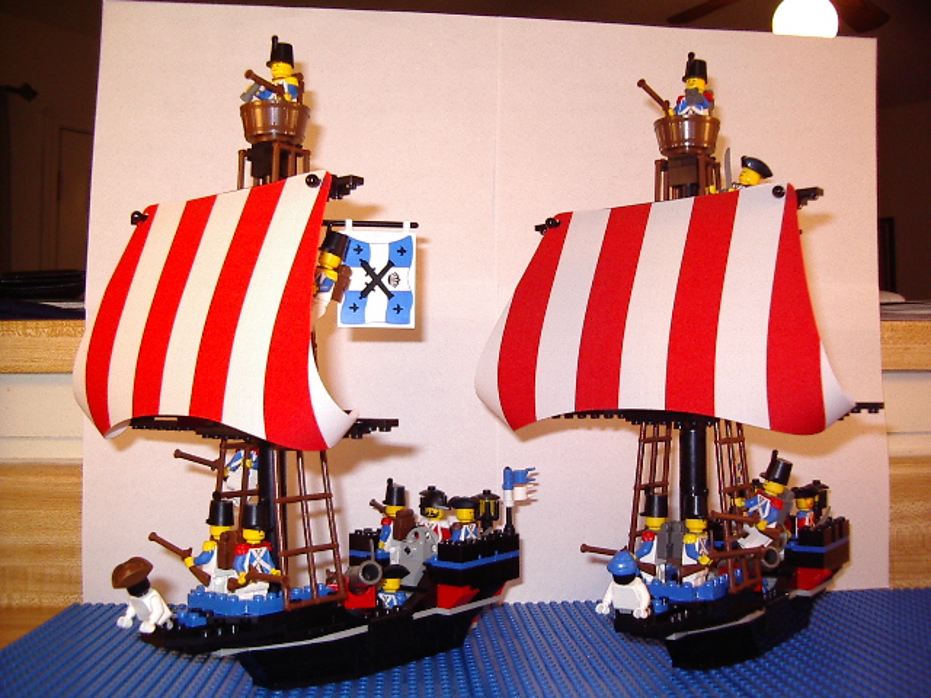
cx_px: 466
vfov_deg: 37.7
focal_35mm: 38
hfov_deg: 49.0
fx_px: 1022
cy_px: 349
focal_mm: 5.8
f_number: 2.6
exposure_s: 1/60
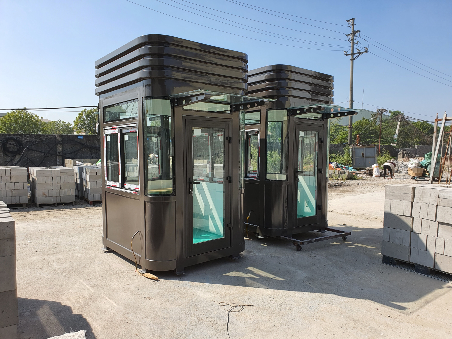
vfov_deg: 53.1
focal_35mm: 26
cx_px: 226
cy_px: 170
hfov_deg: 67.3
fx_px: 339
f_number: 2.4
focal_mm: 4.3
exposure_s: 1/1392
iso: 50
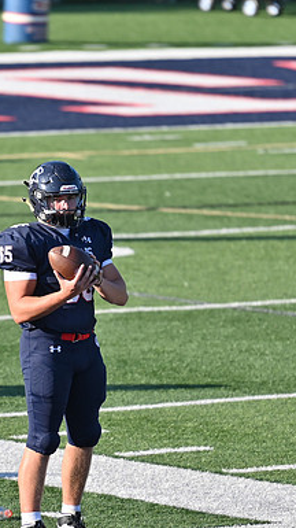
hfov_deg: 2.6
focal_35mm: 474
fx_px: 6627
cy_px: 264
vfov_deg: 4.6
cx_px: 71
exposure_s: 1/2500
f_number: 2.8
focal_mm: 200
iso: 200
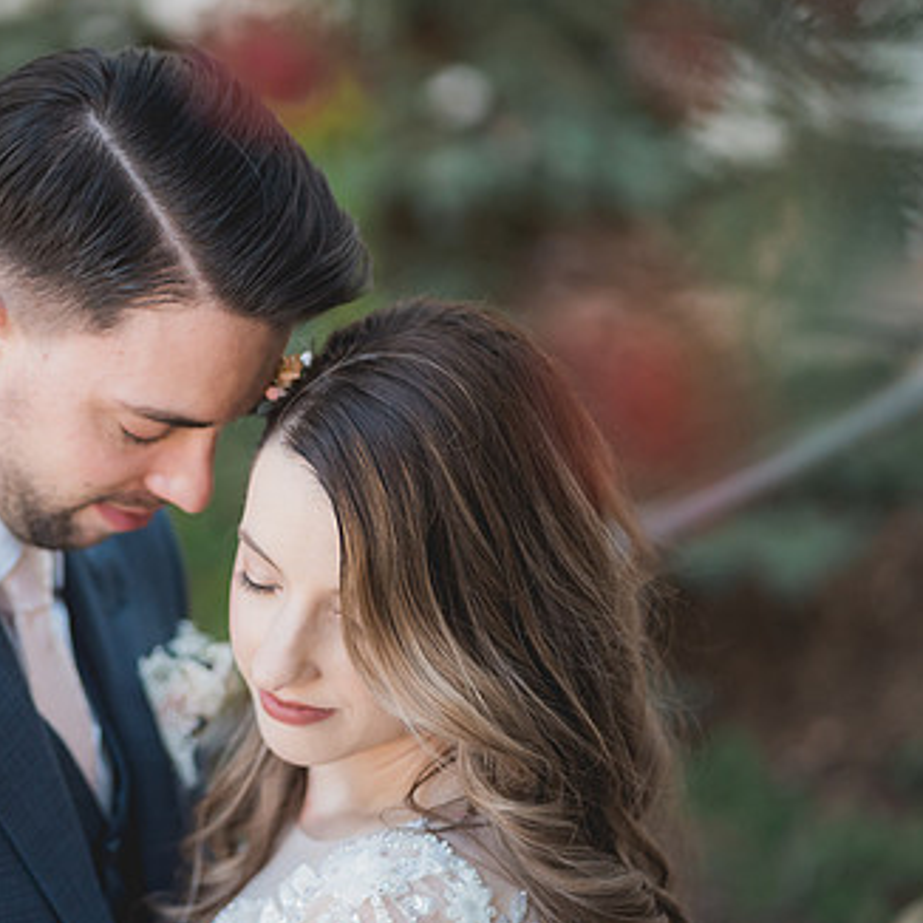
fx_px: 3922
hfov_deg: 13.3
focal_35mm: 130
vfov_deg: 13.4
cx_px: 153
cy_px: 449
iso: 1000
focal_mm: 85
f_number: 1.8
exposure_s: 1/1000
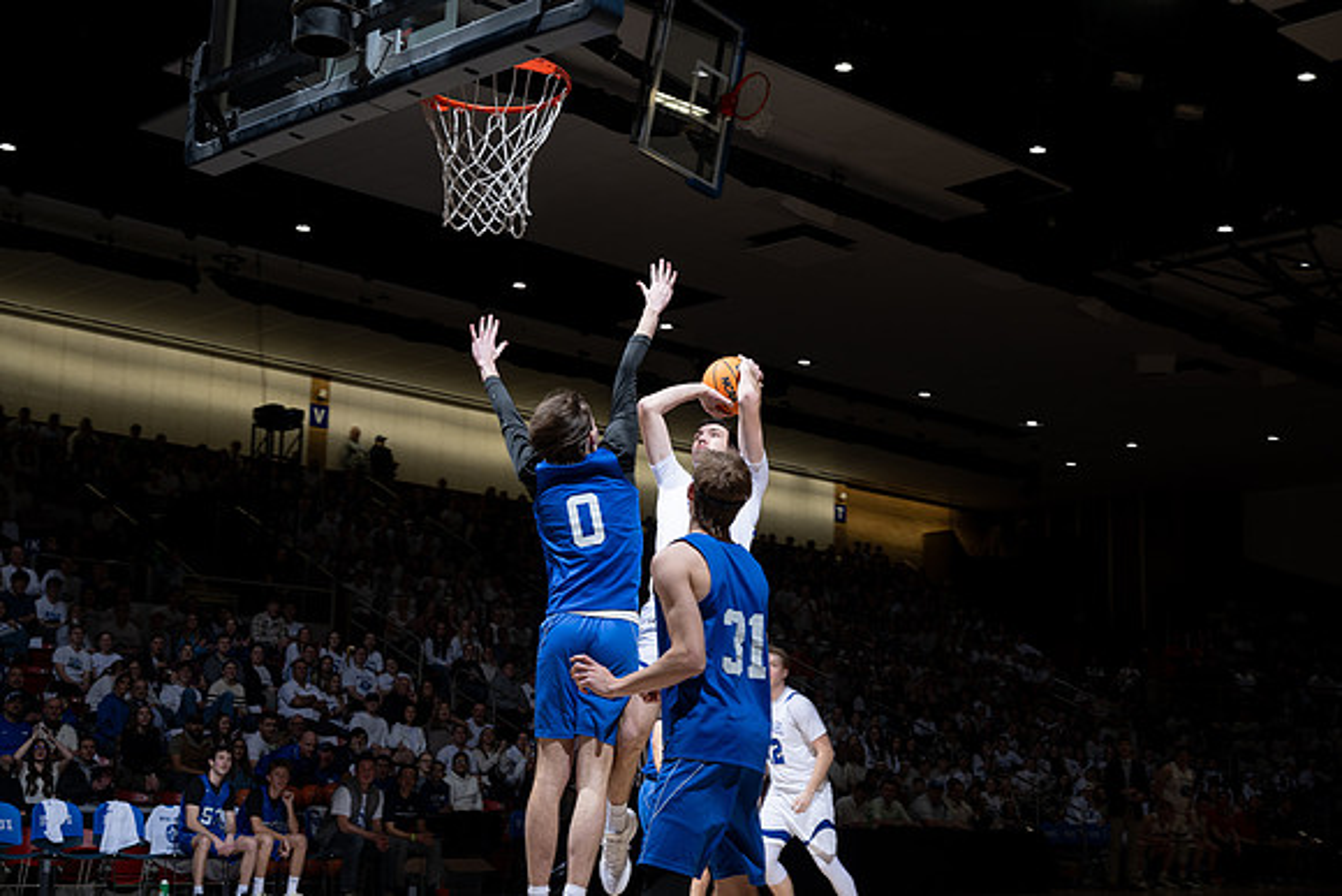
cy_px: 448
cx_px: 671
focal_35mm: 50
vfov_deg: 27.0
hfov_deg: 39.6
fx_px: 1864
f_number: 6.3
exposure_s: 1/60
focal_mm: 50
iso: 100
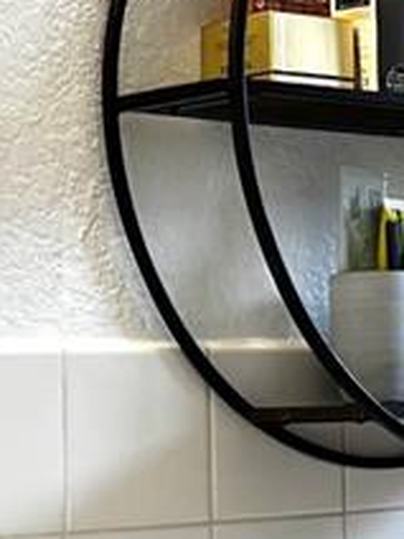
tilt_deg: +1.6
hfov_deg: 10.1
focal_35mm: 147
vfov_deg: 13.4
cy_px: 348
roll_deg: +1.9
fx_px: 2287
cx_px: 287
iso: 50
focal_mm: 5.7
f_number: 1.5
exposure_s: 1/165
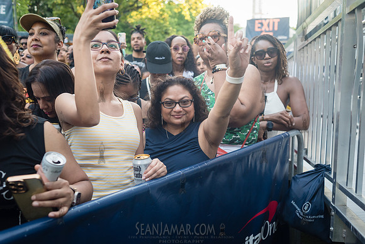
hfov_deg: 54.4
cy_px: 122
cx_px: 182
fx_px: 355
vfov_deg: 37.9
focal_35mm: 35
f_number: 3.5
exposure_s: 1/160
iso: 1000
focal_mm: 35
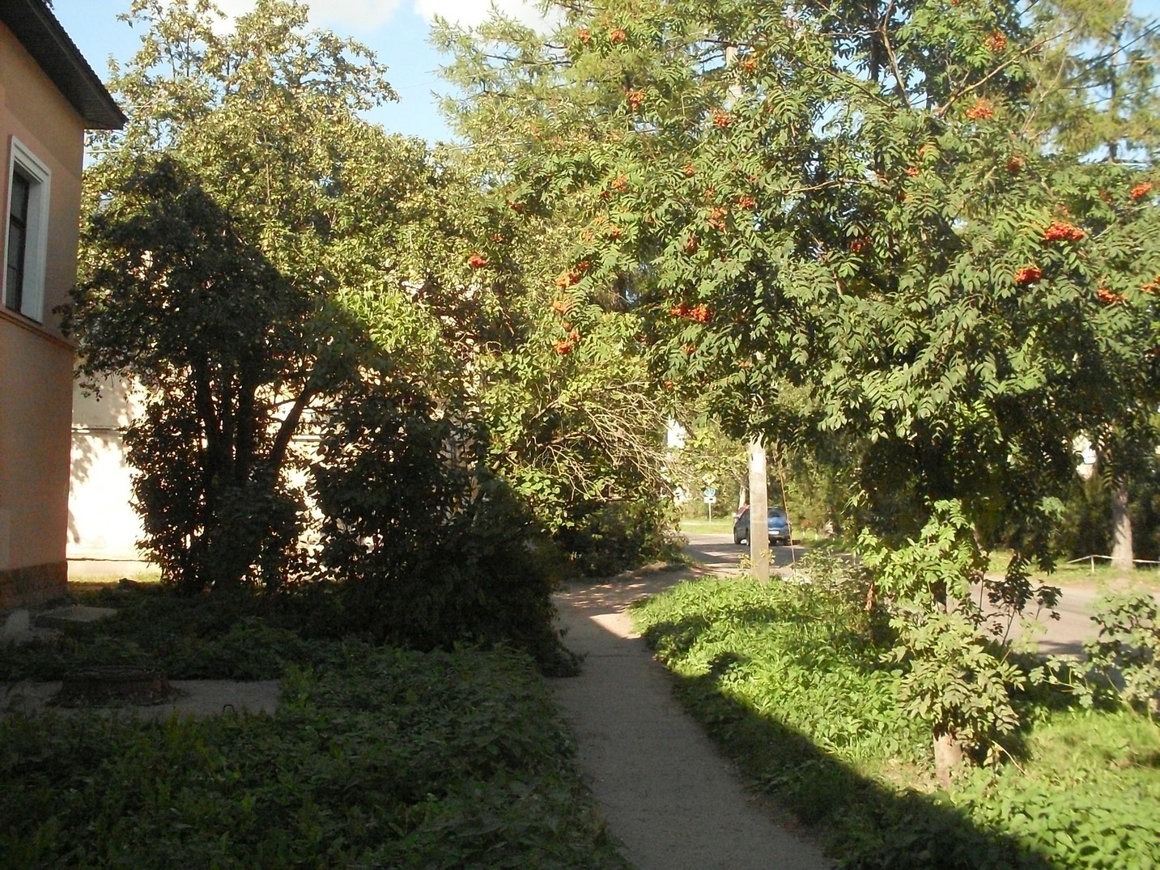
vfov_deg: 37.7
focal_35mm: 38
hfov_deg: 49.0
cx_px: 580
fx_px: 1274
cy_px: 435
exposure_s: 1/350
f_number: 8.4
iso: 400
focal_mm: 6.3
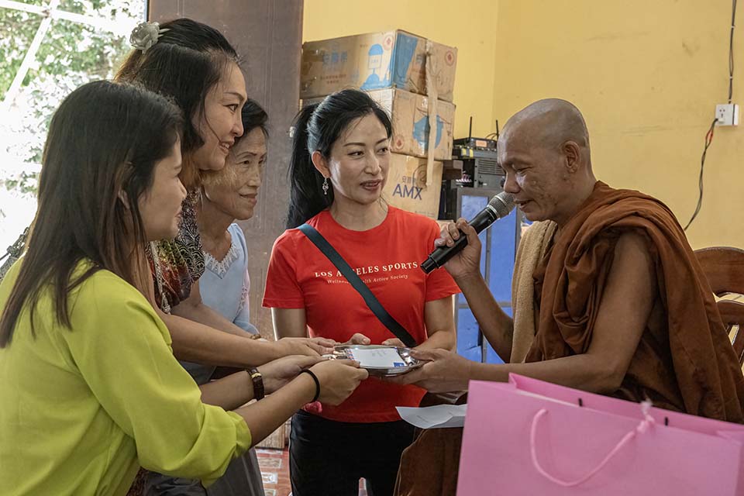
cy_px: 248
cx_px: 372
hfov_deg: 41.1
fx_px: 992
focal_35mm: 48
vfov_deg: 28.1
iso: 18000
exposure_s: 1/200
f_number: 7.1
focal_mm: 48
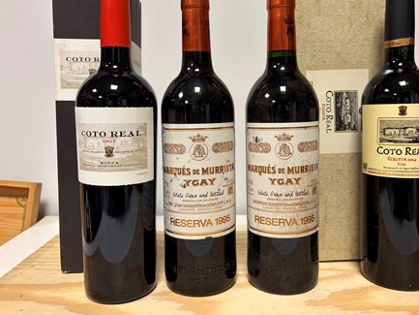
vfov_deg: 46.7
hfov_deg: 59.8
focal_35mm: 30
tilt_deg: -4.0
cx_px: 230
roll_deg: +1.8
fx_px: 363
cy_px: 135
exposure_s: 1/50
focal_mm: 5.96
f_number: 1.6
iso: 100
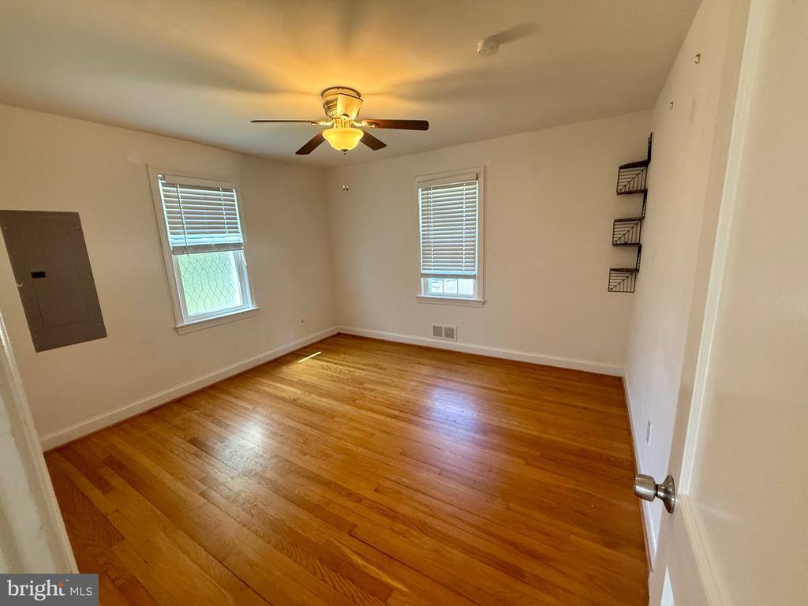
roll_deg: +2.5
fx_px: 327
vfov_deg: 85.7
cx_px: 404
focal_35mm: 14
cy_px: 303
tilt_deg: -12.7
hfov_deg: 102.1
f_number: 2.2
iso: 400
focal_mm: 2.22
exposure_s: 1/120
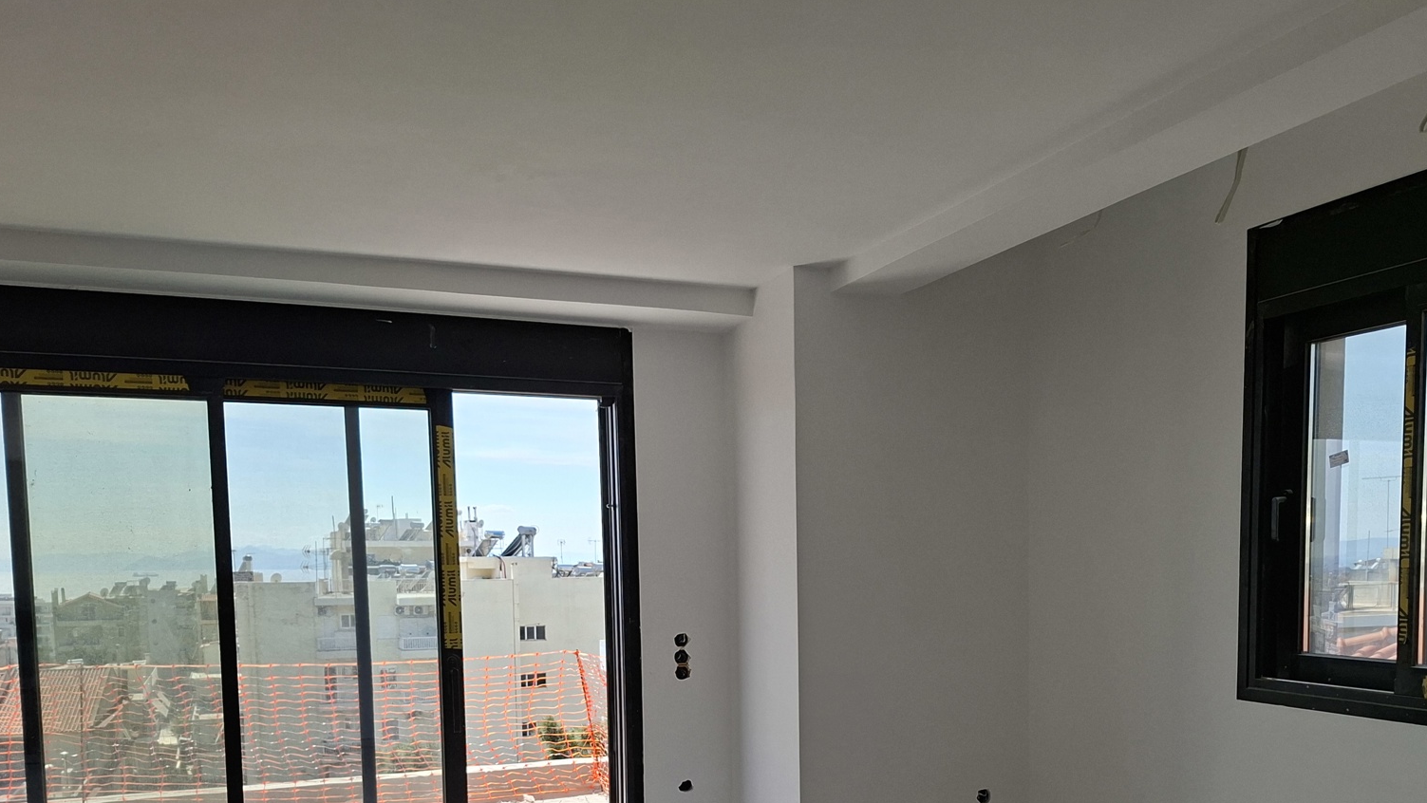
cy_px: 679
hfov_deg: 60.8
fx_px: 1211
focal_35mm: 32
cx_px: 795
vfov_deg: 35.1
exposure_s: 1/1189
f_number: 1.8
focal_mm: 5.54
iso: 50
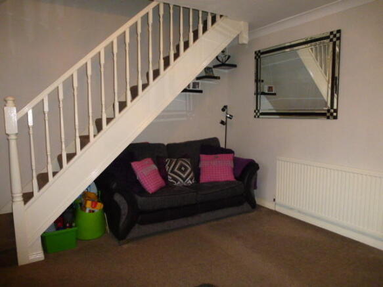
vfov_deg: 56.8
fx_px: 265
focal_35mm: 24
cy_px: 144
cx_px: 192
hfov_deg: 71.6
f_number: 3.3
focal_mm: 4.3
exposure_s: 1/60
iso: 800
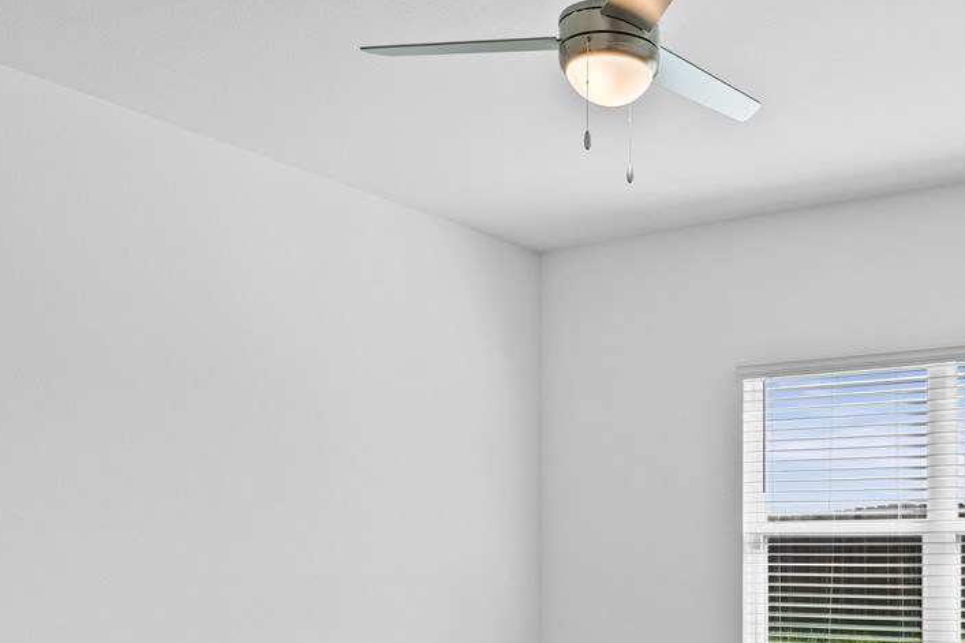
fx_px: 1152
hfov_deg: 43.9
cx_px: 730
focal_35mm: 43
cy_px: 569
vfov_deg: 30.0
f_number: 8
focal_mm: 14
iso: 400
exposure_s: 1/5
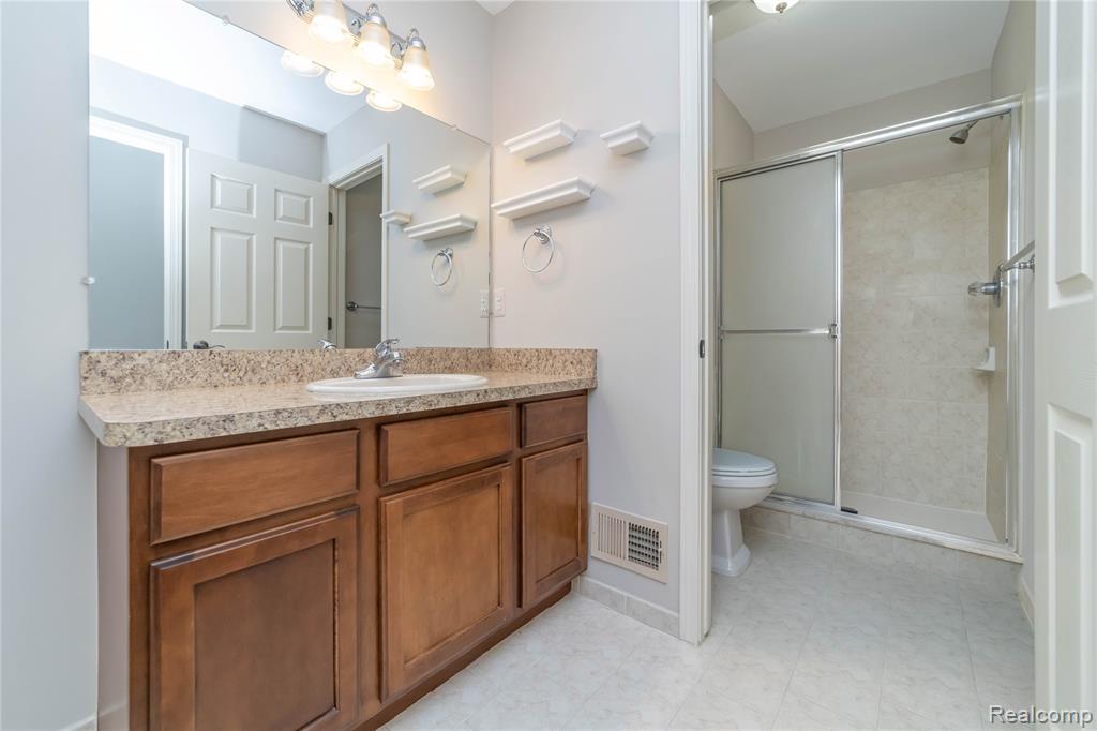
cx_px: 548
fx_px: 426
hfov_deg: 104.3
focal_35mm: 14
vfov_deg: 81.2
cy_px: 366
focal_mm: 14
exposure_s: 1/200
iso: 640
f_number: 8
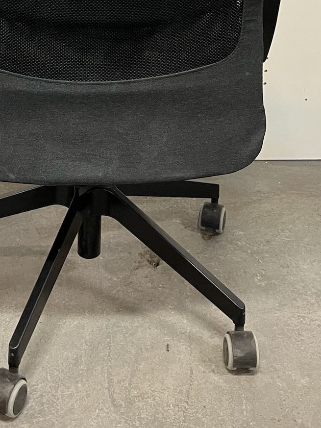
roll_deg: -0.9
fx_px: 754
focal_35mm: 61
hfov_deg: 23.8
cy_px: -61
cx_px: 90
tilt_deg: -13.0
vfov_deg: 28.3
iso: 160
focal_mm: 5.1
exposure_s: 1/50
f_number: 1.6
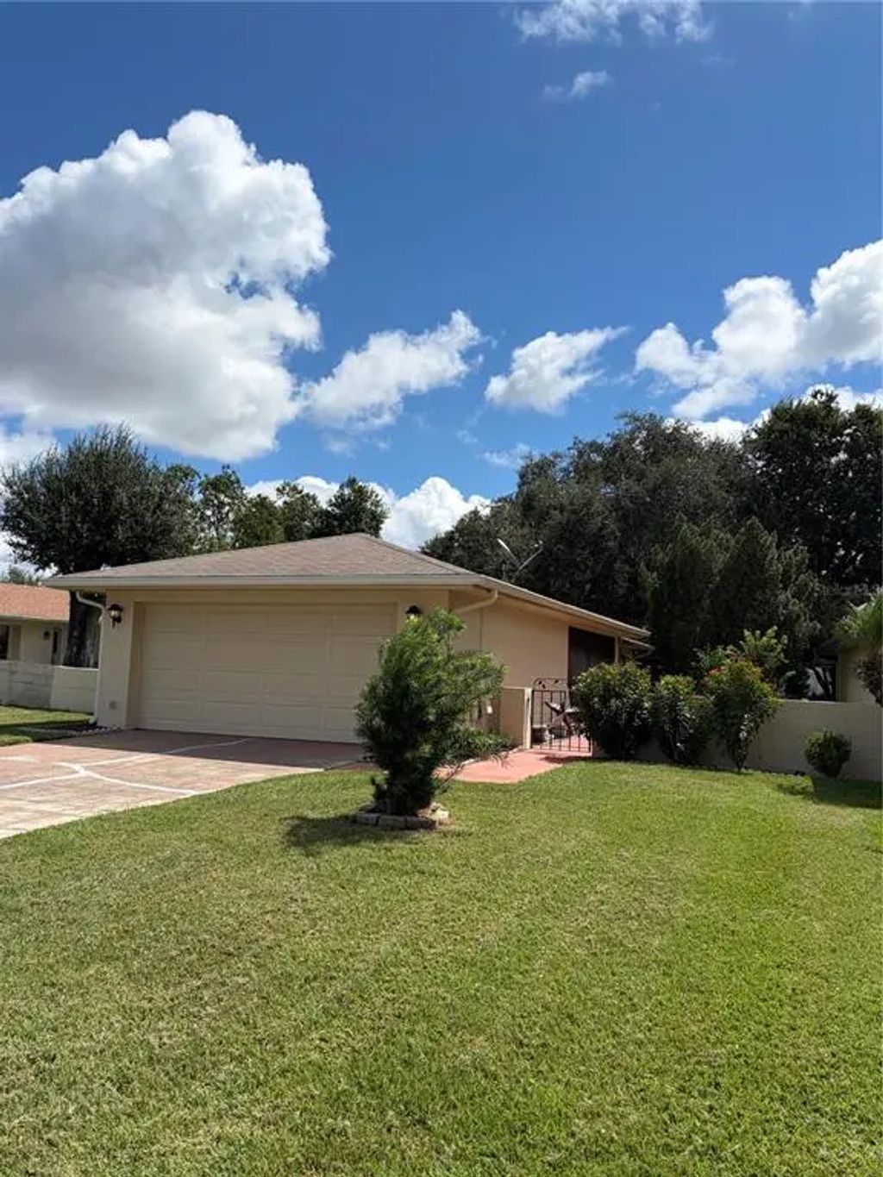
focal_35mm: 26
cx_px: 442
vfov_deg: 67.3
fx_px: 884
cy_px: 588
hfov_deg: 53.1
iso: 64
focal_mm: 5.96
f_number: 1.6
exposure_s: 1/6993
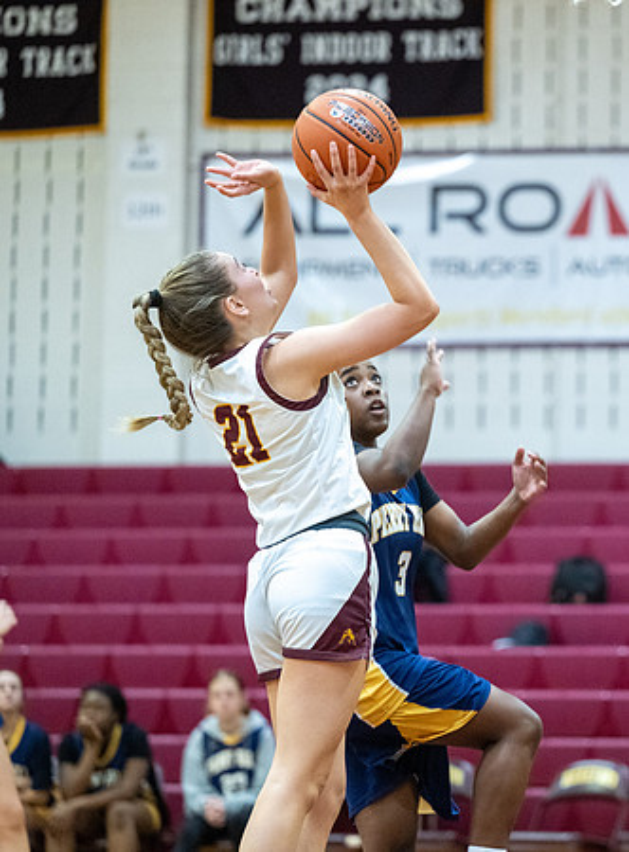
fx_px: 4083
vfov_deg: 11.9
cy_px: 426
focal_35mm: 167
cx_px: 565
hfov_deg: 8.8
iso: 8000
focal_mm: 115
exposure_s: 1/800
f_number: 2.8
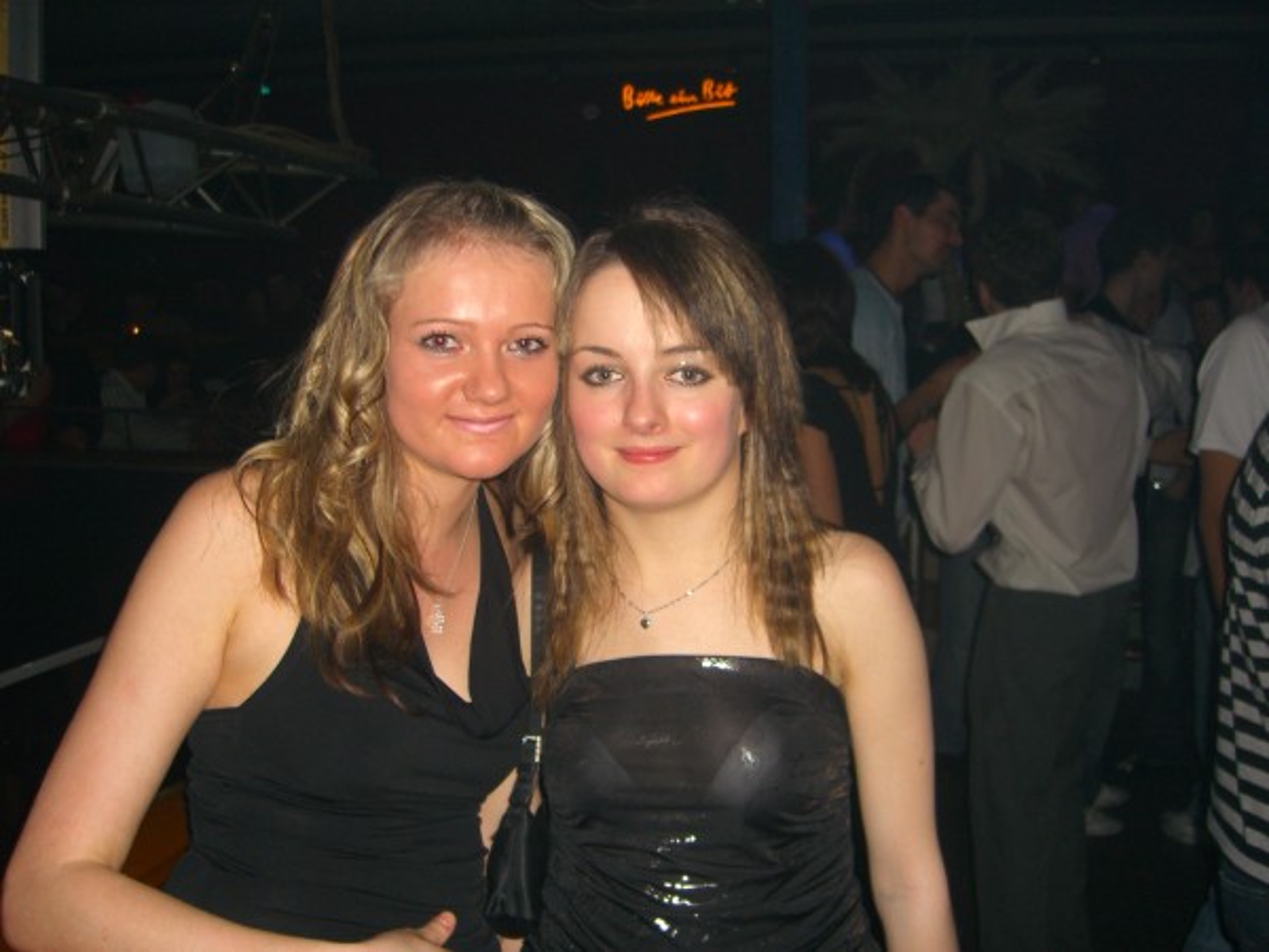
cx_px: 634
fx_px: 1393
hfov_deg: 49.0
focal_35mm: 38
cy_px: 476
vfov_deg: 37.7
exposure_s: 1/60
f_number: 2.8
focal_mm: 7.9
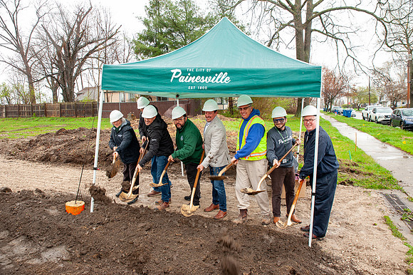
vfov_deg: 53.1
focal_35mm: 24
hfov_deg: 73.8
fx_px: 275
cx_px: 206
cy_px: 138
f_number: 6.3
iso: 800
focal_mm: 24
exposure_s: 1/125
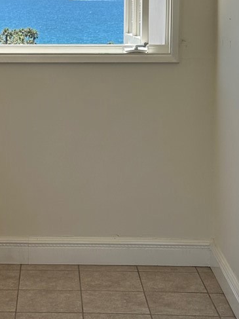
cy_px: 78
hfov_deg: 14.5
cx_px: 27
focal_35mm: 101
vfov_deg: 19.3
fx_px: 930
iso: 64
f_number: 1.78
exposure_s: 1/1613
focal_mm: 6.86
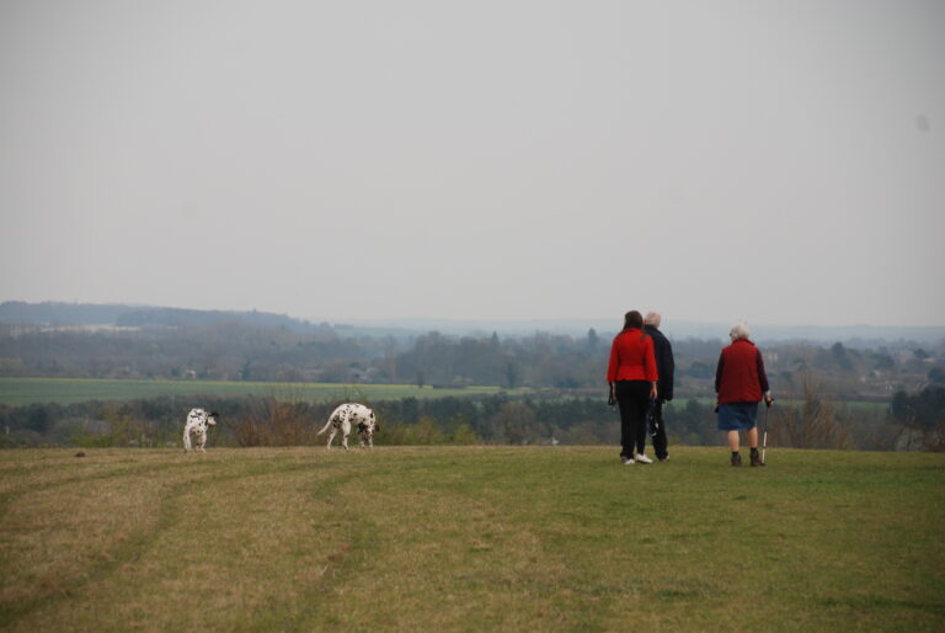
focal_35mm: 195
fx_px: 5125
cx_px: 472
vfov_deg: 7.1
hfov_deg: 10.5
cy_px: 316
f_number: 6
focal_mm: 130
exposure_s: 1/250
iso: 200
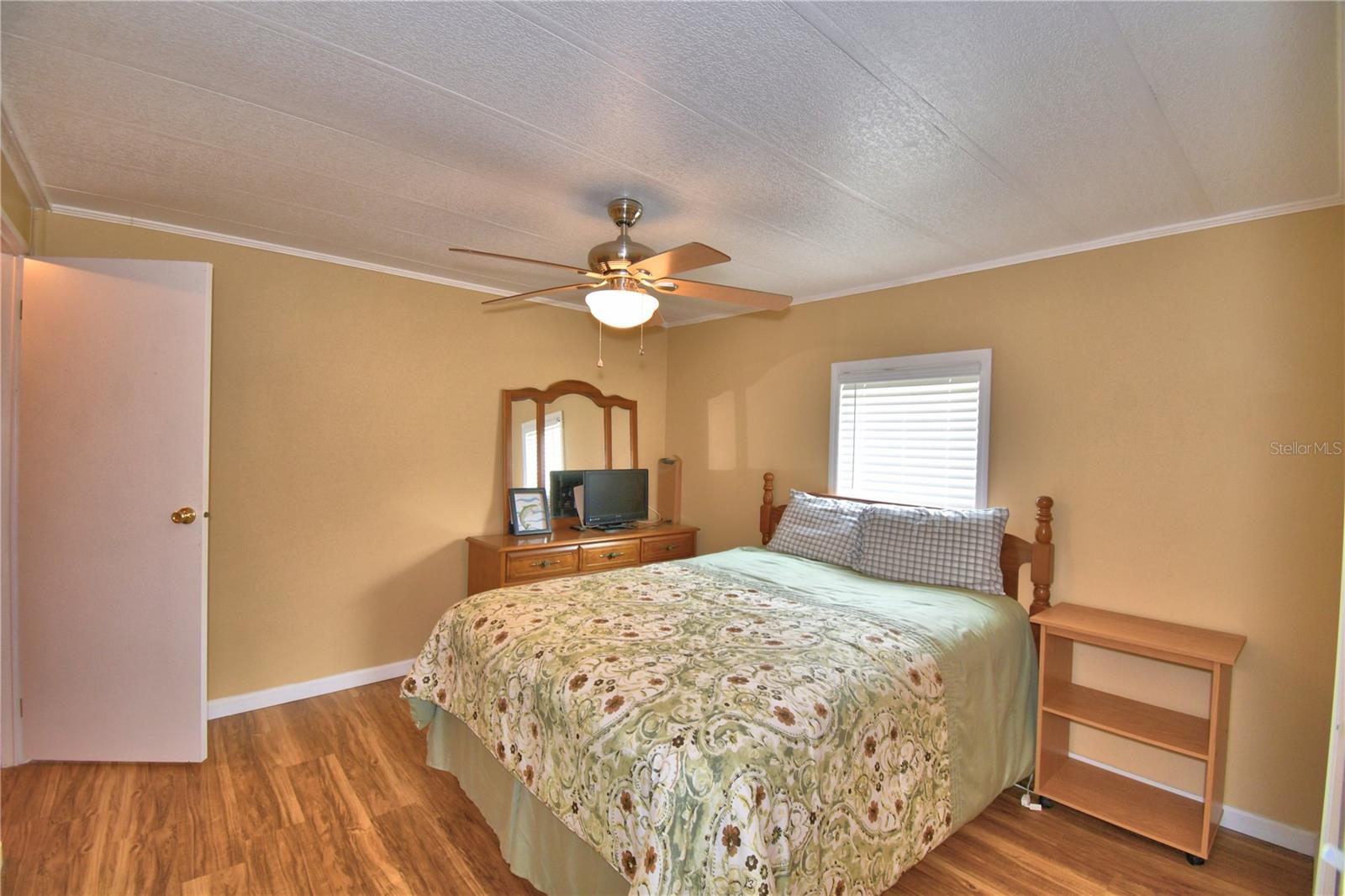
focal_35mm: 15
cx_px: 672
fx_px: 560
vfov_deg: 77.3
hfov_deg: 100.4
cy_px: 448
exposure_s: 1/40
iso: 200
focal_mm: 10
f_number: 4.5
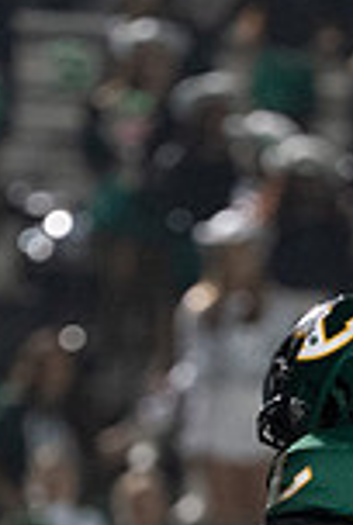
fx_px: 15563
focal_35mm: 1063
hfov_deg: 1.3
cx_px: 284
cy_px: 691
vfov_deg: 1.9
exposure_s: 1/1250
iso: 2000
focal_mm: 185
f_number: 2.8
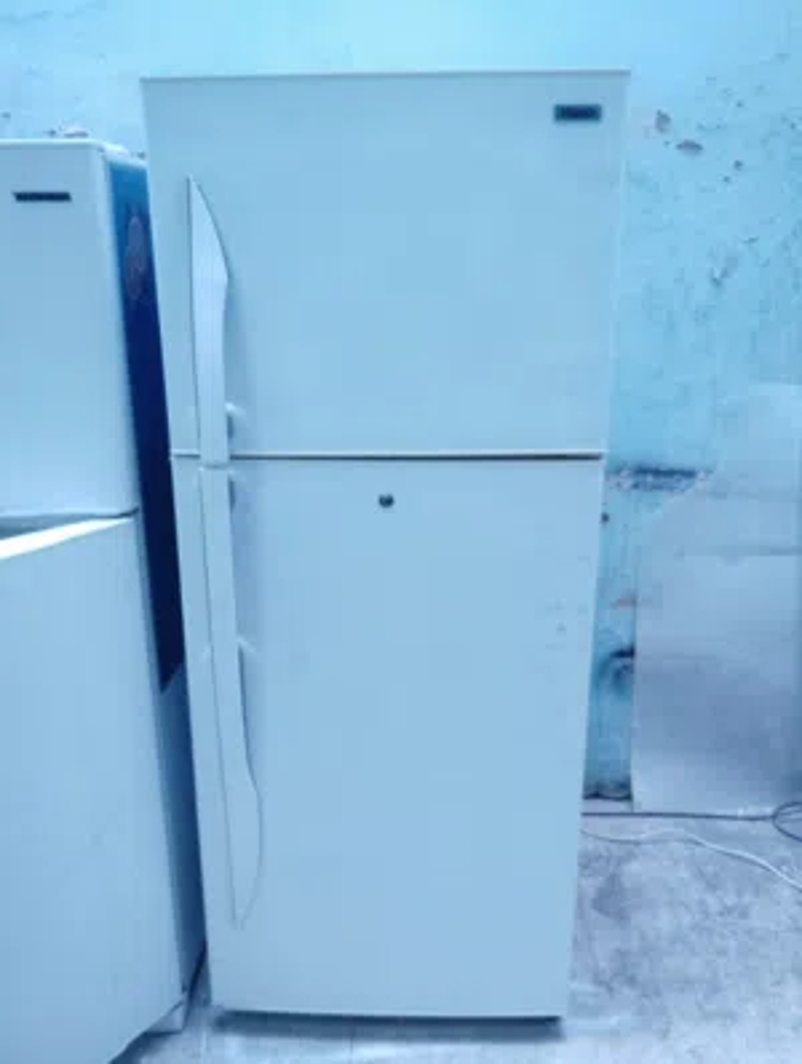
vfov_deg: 61.6
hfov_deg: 48.4
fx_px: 893
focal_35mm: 29
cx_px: 401
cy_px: 532
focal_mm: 4.25
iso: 606
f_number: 1.8
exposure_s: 1/33.3
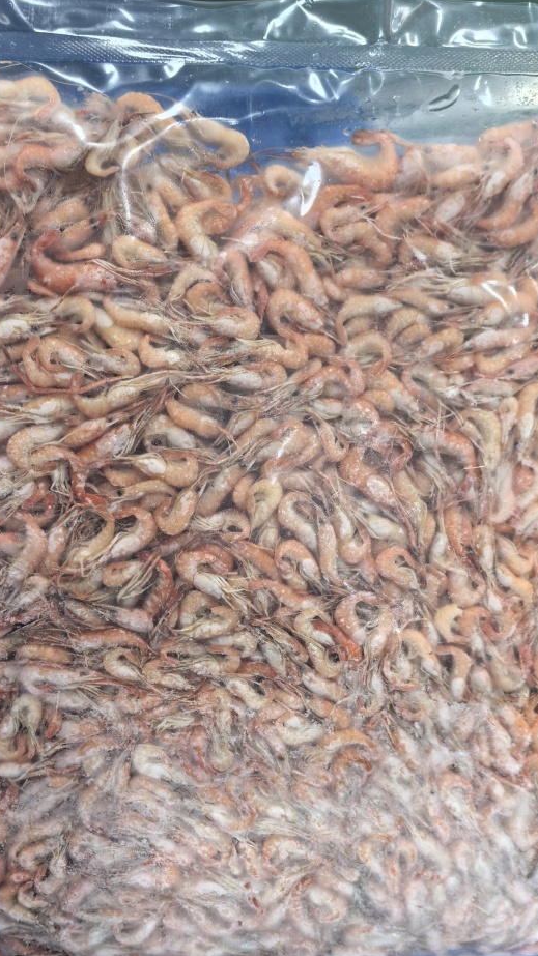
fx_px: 863
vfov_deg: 57.8
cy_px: 549
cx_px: 238
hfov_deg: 34.6
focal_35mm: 34
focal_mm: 5.75
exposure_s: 1/50
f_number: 2
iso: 160
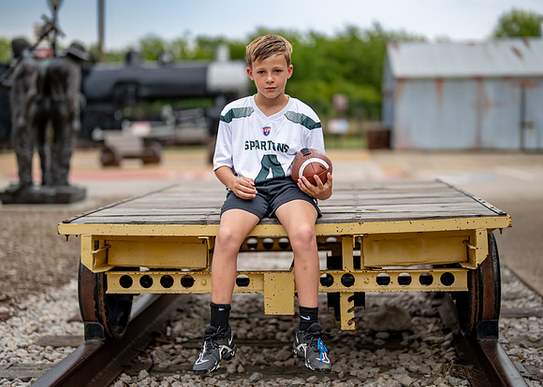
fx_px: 900
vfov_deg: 24.3
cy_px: 181
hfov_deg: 33.6
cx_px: 274
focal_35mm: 58
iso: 320
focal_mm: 50
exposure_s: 1/2000
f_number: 1.2
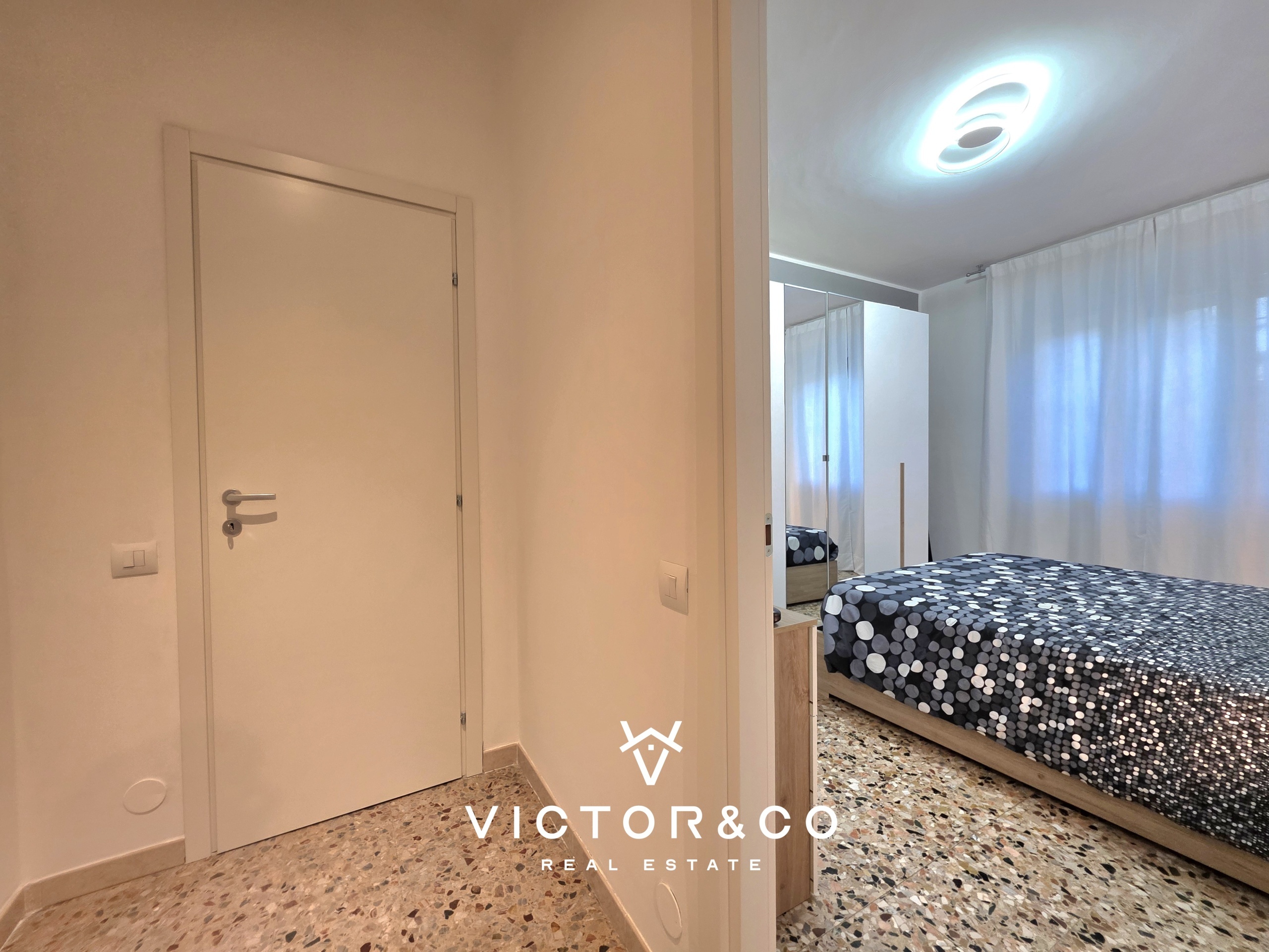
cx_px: 634
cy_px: 476
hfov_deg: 106.2
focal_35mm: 13
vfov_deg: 89.9
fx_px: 477
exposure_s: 1/101
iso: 200
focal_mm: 2.2
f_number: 1.9
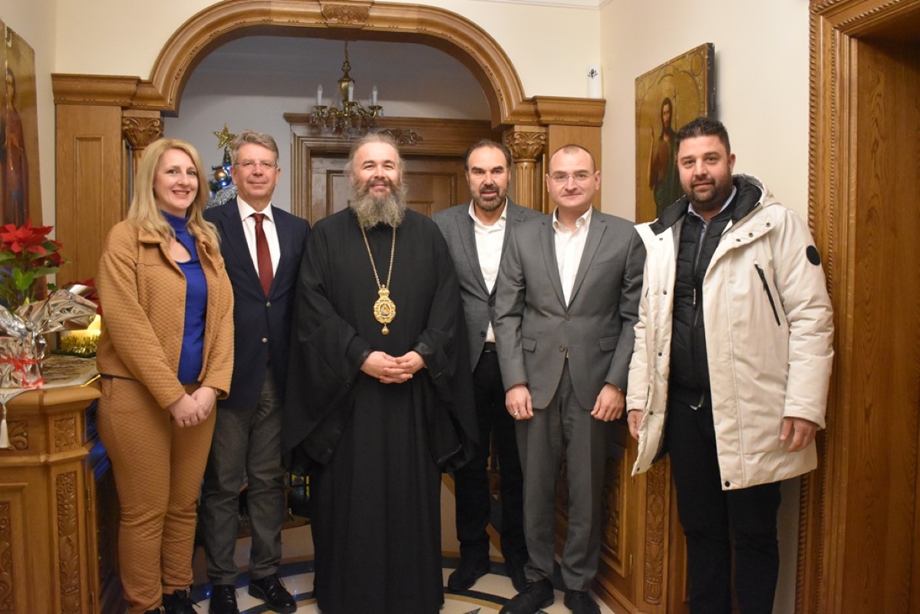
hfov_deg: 59.5
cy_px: 307
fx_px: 805
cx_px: 460
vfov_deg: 41.7
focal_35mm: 32
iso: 4500
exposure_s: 1/125
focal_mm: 21
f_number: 3.8
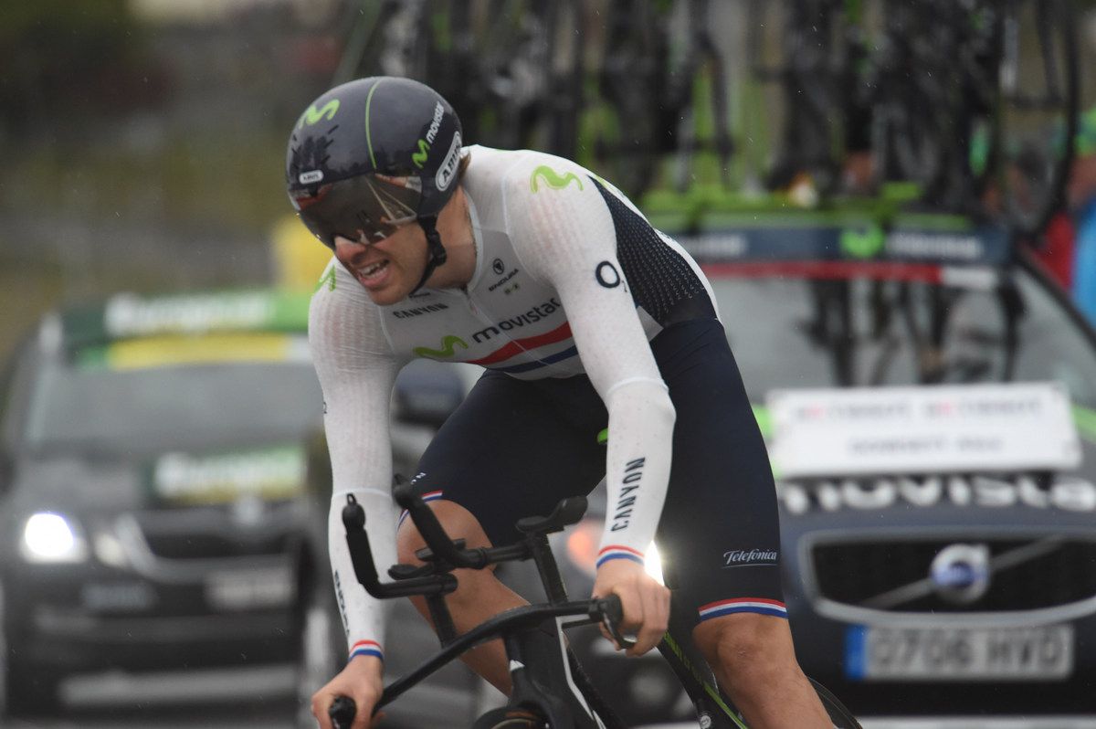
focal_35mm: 400
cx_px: 548
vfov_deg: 3.4
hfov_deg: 5.2
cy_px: 364
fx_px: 12167
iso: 3200
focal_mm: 400
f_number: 5.6
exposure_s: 1/1000
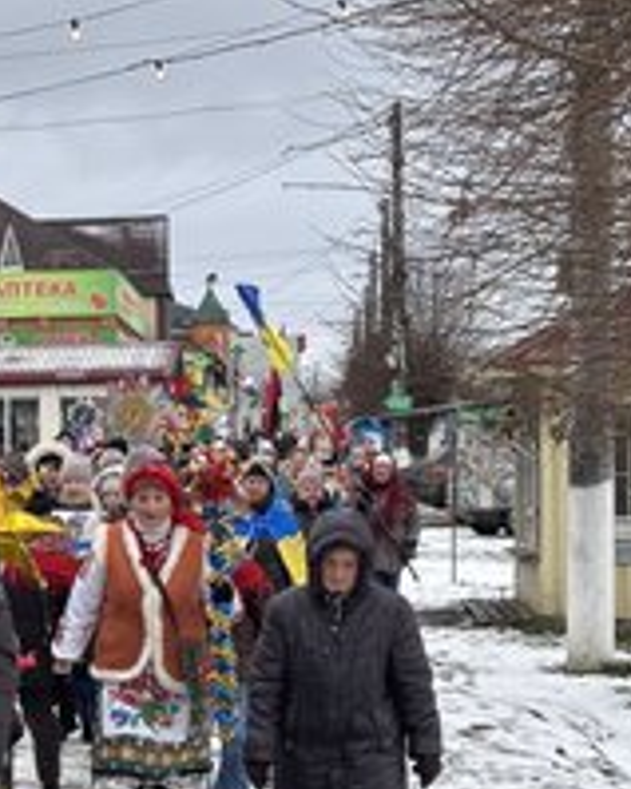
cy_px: 492
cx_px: 12
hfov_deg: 14.9
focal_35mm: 102
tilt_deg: -1.2
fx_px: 2383
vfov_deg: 18.8
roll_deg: +0.8
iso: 32
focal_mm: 5.96
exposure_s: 1/528
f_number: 1.6
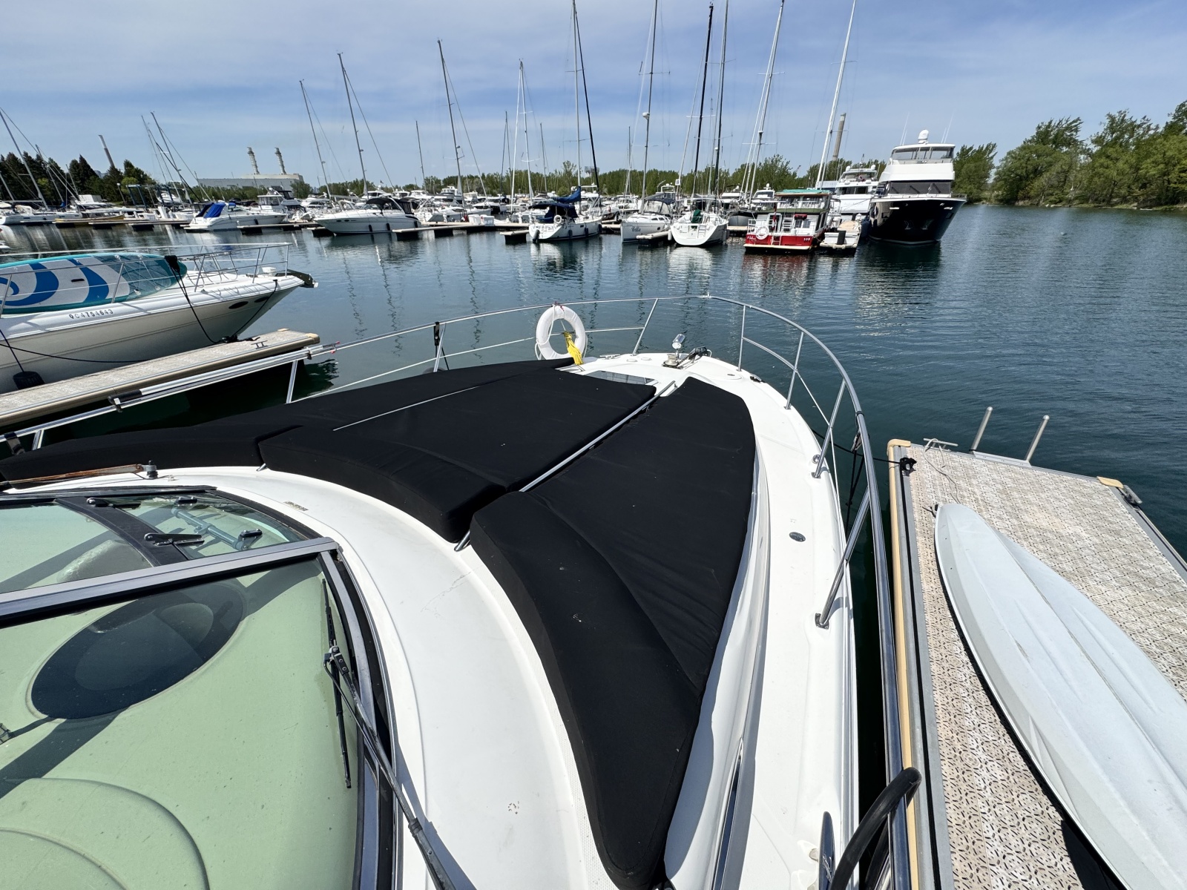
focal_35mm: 14
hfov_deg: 102.1
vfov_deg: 85.7
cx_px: 594
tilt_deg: -26.2
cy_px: 445
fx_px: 480
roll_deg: +1.6
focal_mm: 2.22
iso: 50
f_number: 2.2
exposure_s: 1/3546
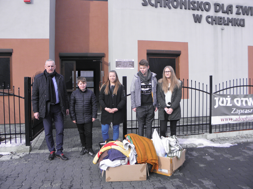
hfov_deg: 63.4
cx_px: 126
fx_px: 205
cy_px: 94
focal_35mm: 28
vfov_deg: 49.7
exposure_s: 1/320
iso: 100
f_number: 3.5
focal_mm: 5
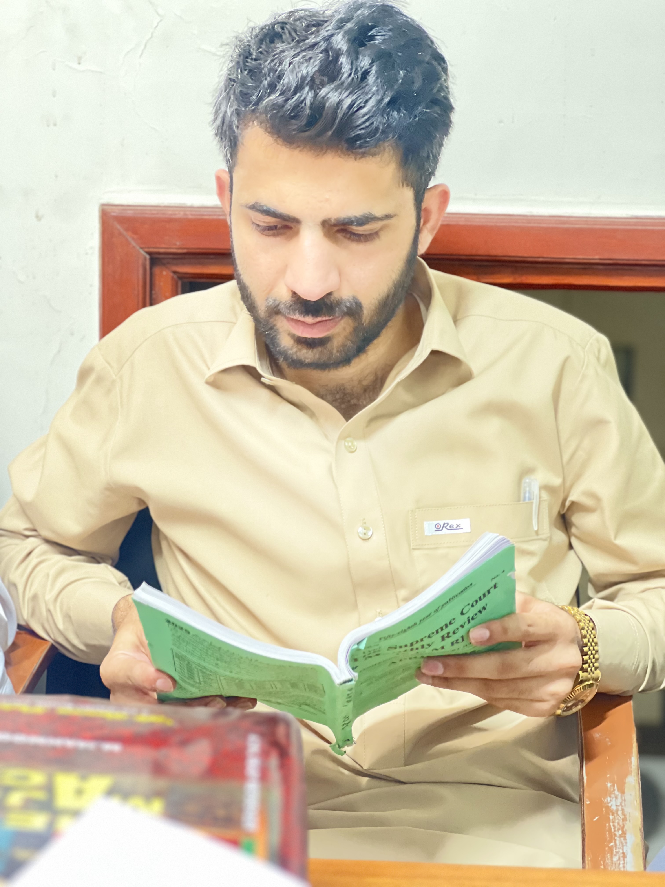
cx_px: 332
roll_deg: -0.9
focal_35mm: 77
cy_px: 444
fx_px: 1972
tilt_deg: -8.7
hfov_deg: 19.1
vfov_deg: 25.3
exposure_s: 1/14
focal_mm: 9
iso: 640
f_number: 2.8
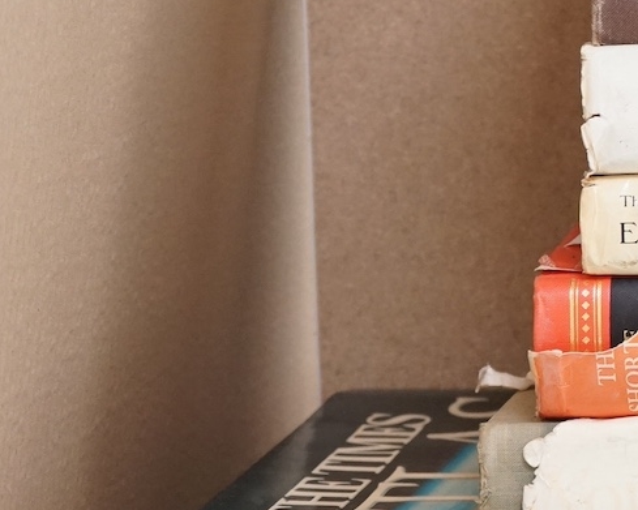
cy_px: 55
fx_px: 2926
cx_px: 1048
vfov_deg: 9.9
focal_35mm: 155
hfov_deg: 11.7
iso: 2500
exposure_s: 1/100
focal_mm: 47
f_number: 5.6
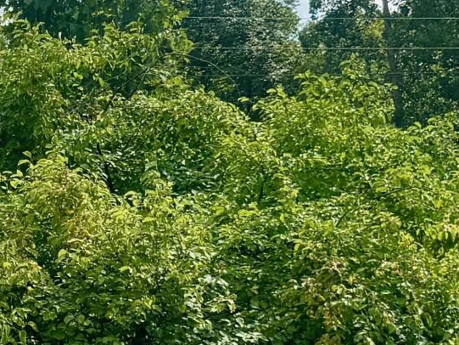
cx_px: -294
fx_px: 1764
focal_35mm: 133
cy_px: 170
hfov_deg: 13.7
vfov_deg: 11.2
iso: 80
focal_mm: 6.76
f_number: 1.78
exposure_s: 1/4608
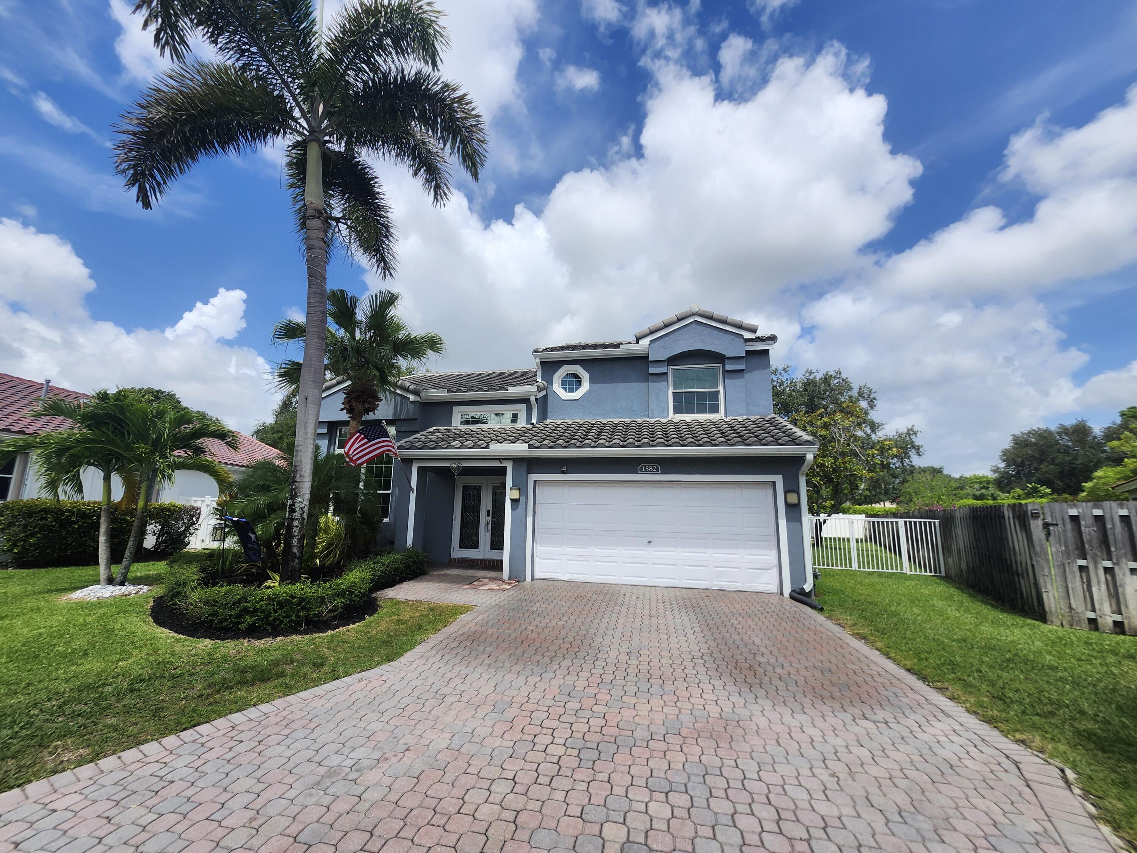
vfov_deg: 89.9
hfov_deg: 106.2
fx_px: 427
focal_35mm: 13
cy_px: 426
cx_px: 568
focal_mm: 1.74
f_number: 2.2
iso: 40
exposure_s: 1/2122
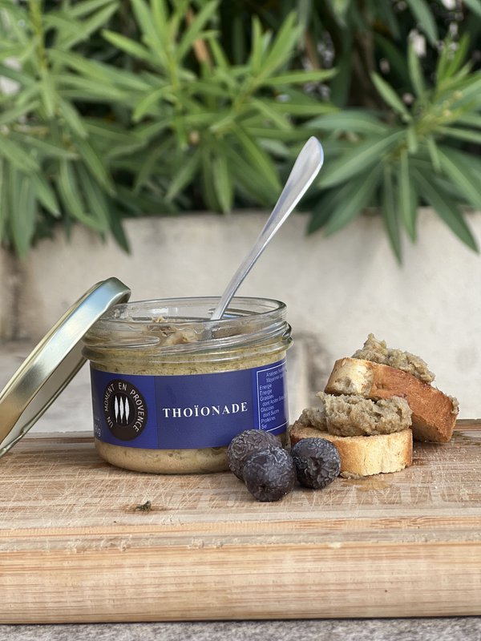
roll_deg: +2.3
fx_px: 1427
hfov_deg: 19.1
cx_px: 240
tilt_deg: -5.9
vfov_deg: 25.3
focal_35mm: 77
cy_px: 320
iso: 25
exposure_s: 1/161
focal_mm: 9
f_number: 2.8
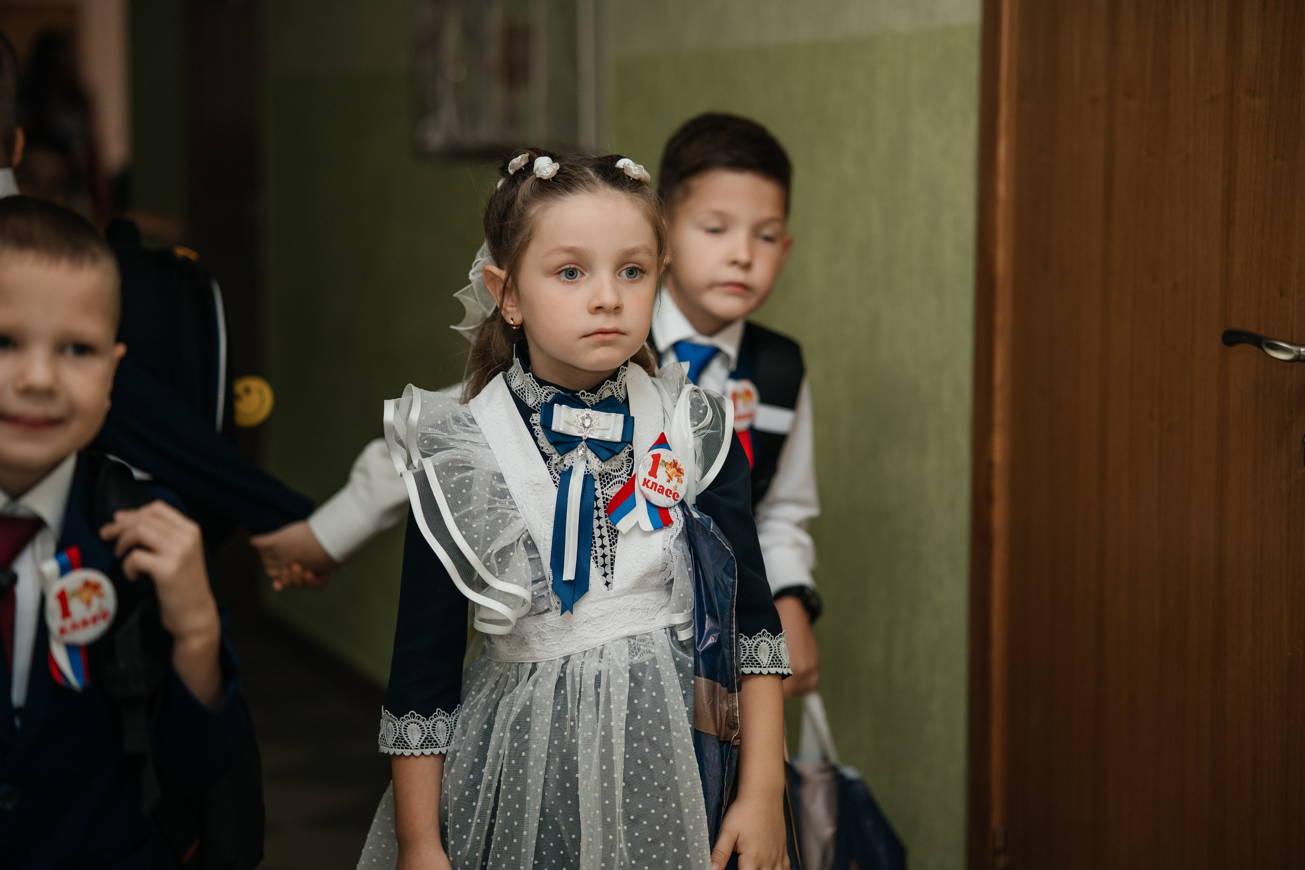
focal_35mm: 85
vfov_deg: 16.1
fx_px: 3081
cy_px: 435
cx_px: 652
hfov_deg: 23.9
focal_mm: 85
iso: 640
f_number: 2.2
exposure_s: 1/320
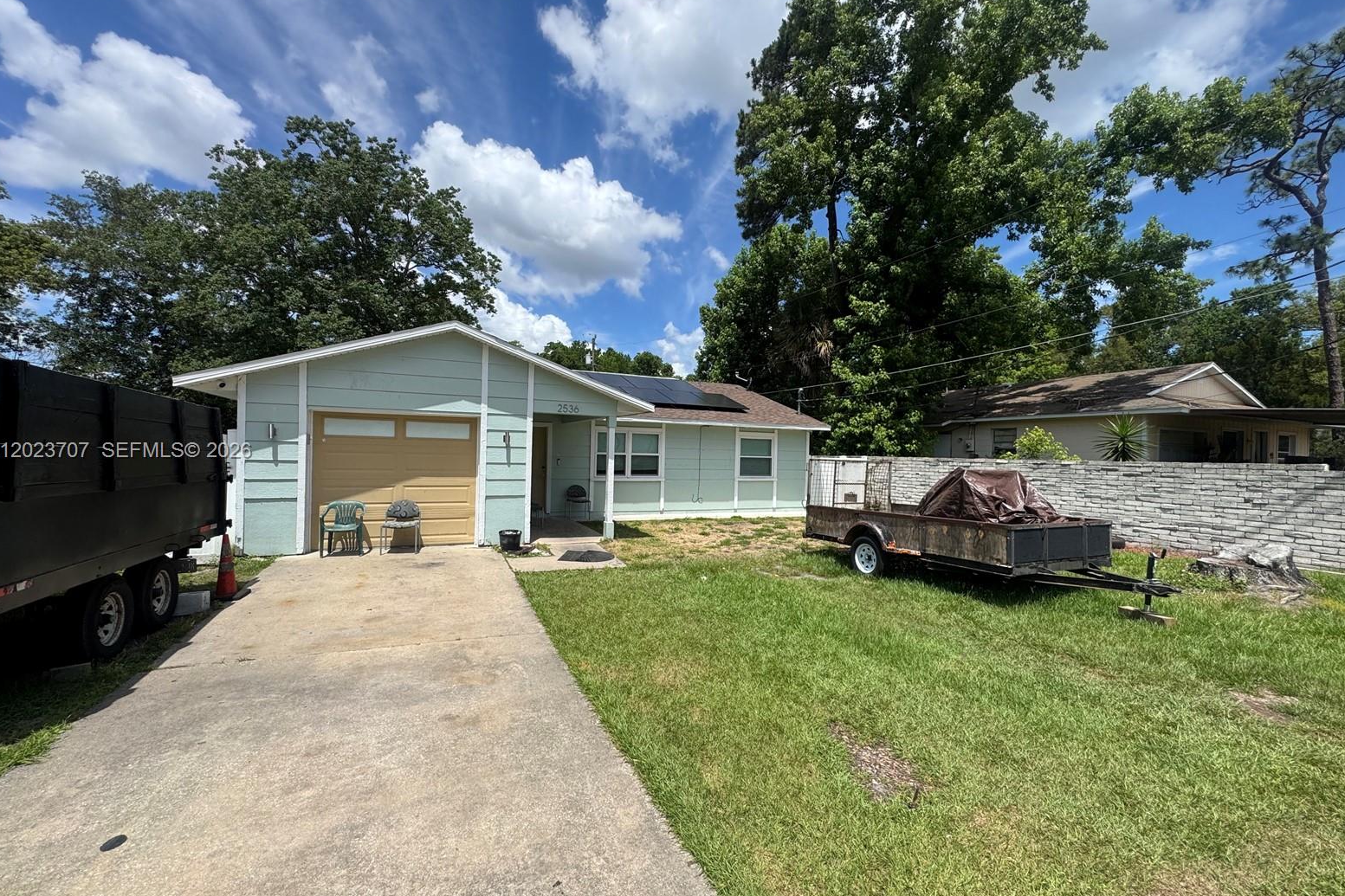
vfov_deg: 77.3
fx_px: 560
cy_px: 452
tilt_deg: -0.4
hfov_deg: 100.4
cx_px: 675
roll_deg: -3.1
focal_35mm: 15
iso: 40
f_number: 2.2
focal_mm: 2.22
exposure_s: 1/2208
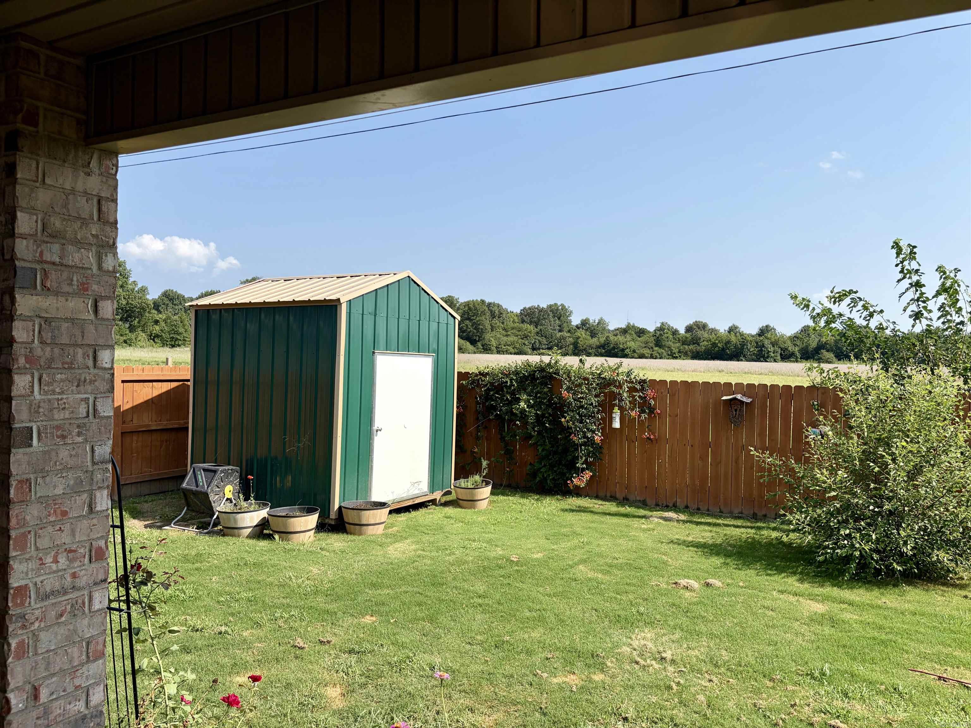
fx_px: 729
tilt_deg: -0.9
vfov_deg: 53.1
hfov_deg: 67.3
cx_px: 486
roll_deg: -1.0
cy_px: 364
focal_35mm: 26
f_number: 1.6
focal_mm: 5.96
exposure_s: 1/3279
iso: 50
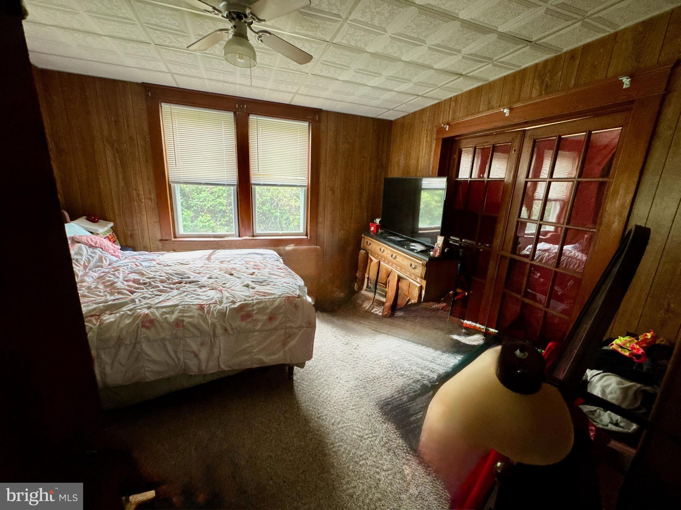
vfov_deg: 85.7
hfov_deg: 102.1
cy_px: 255
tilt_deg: -14.0
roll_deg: -3.0
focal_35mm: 14
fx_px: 275
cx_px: 340
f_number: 2.2
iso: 640
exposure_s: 1/60
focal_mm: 2.22
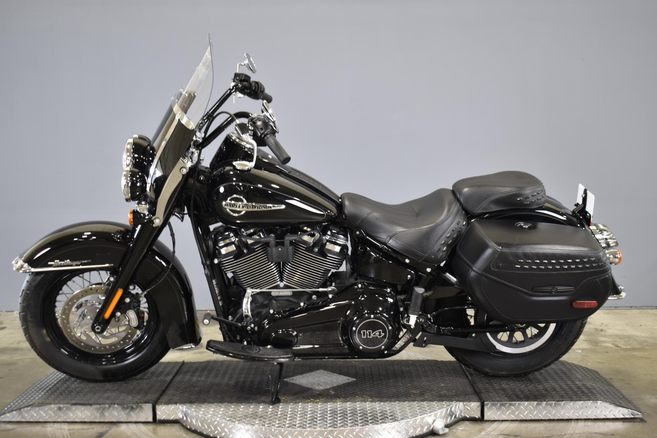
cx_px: 328
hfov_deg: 43.6
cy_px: 219
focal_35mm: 45
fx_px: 821
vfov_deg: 29.9
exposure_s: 1/13
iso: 400
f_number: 4.2
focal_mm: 30
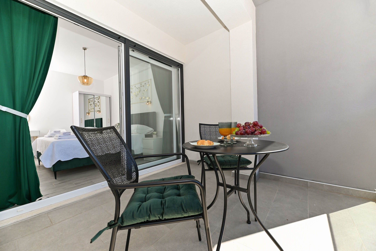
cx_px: 188
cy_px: 126
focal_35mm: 14
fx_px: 146
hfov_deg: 104.2
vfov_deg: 81.3
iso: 100
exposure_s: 1/200
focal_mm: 14
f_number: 7.1
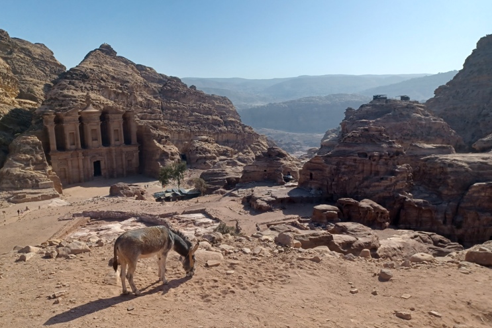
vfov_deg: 46.4
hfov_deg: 65.4
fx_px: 383
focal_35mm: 28
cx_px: 233
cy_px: 156
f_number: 1.8
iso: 32
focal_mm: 4.6
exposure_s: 1/838
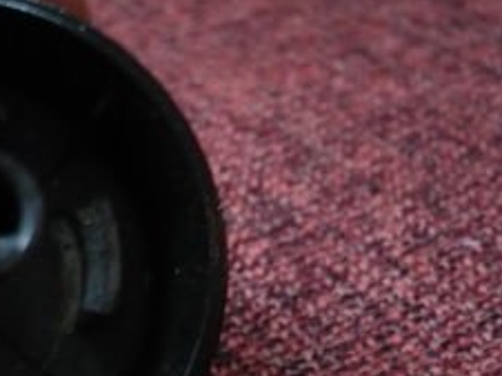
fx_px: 898
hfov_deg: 30.7
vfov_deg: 23.6
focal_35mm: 62
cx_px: 131
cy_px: 222
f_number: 2.8
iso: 320
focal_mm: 5.8
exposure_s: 1/8
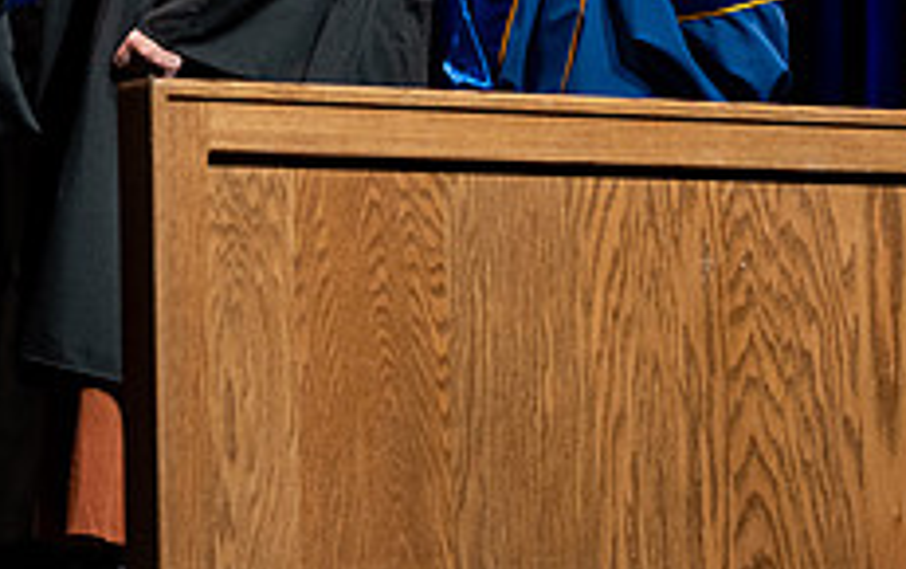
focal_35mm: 179
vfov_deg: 7.3
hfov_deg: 11.6
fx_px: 4425
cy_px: 57
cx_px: -31
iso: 640
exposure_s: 1/250
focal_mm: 70
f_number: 2.8
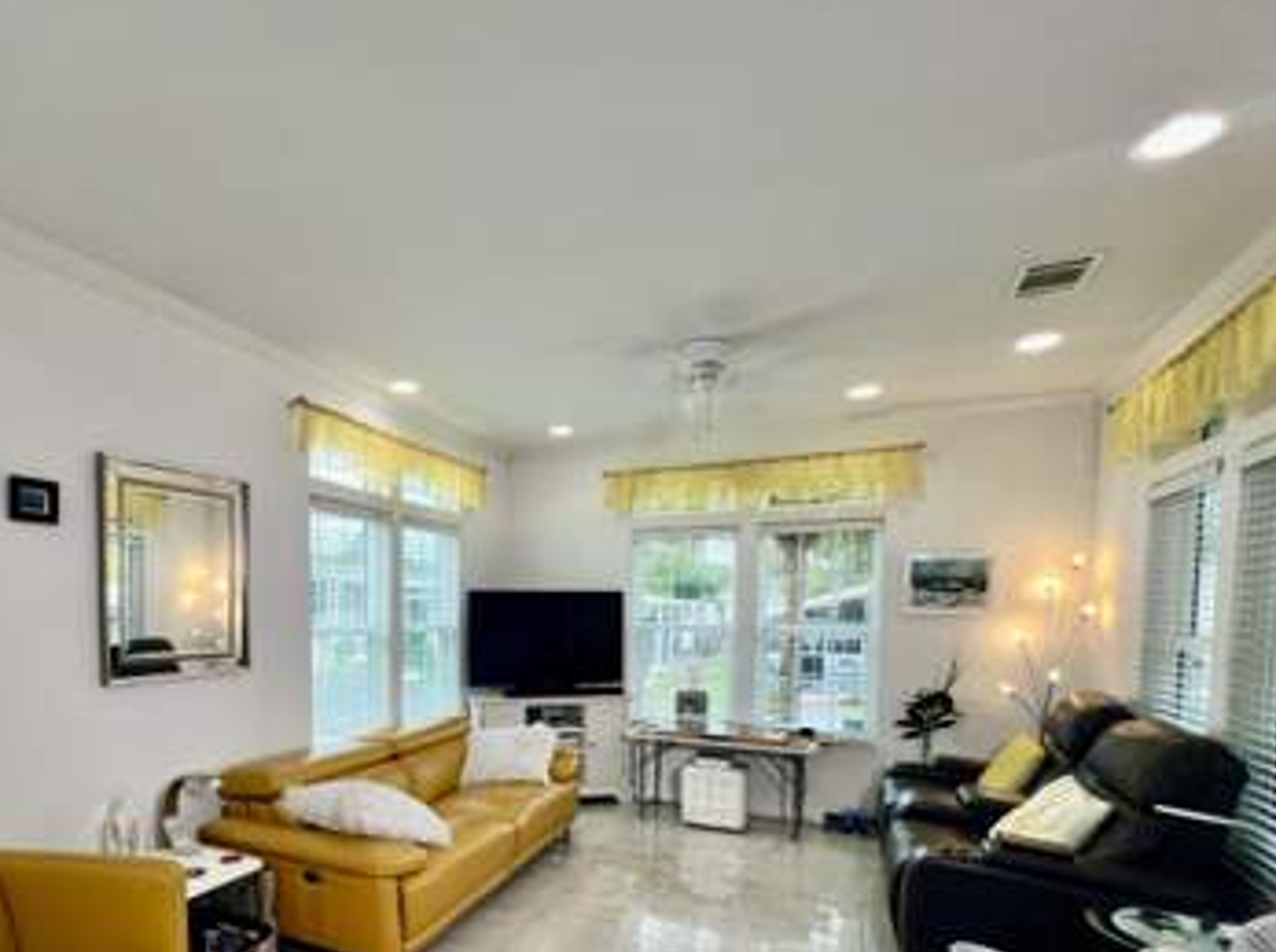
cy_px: 641
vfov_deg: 69.2
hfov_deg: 85.6
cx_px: 456
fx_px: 662
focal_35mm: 18
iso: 50
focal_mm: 1.57
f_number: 1.8
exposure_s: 1/120
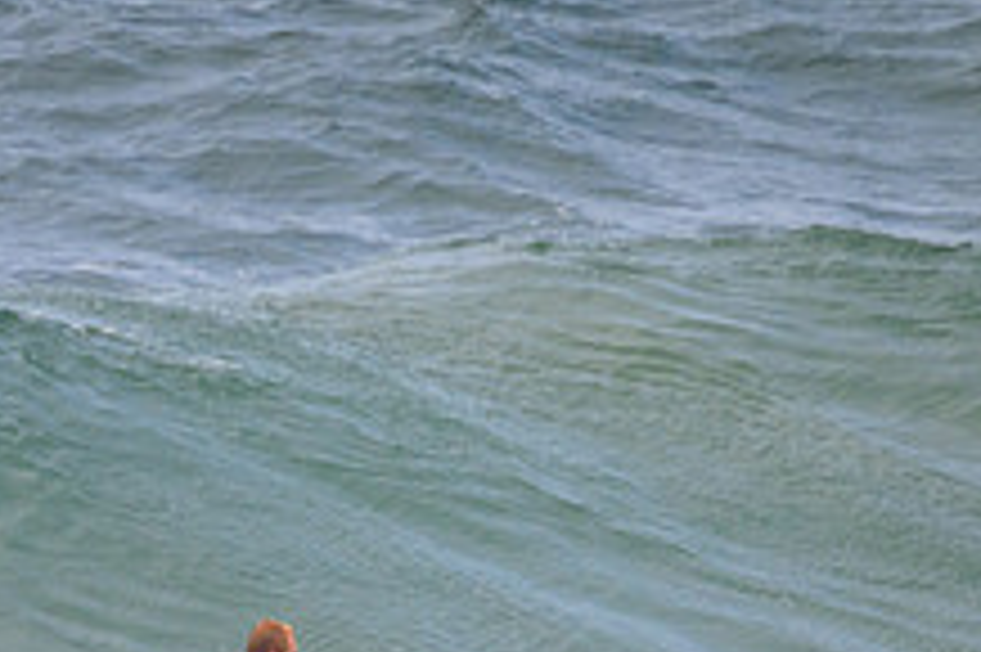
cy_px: 794
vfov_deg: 0.6
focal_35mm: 2128
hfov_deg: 1.0
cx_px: 351
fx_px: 57943
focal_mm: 800
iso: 1100
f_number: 11
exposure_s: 1/2000
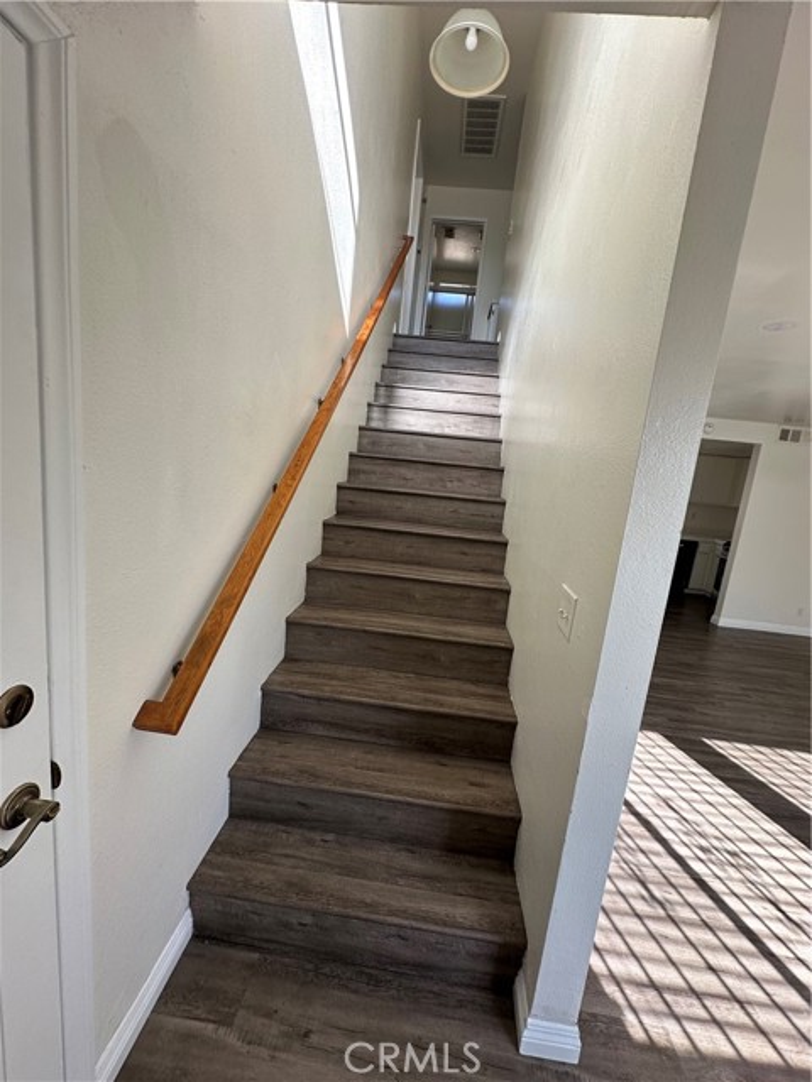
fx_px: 438
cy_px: 541
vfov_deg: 102.1
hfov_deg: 85.7
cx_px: 406
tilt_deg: -10.2
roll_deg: -7.3
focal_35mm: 14
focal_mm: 2.22
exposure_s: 1/99
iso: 50
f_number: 2.2
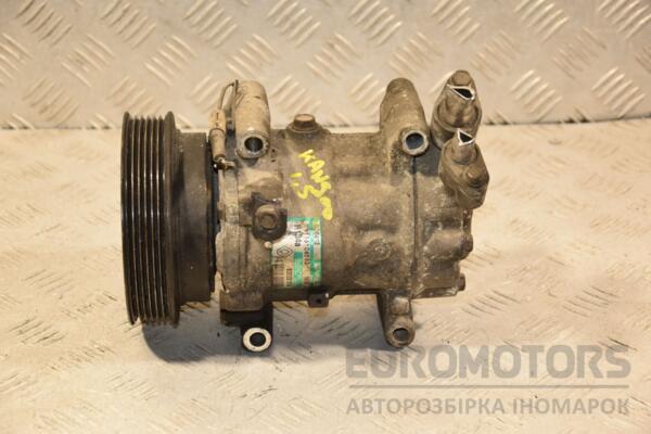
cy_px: 217
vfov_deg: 14.7
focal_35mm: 93
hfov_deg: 21.9
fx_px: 1682
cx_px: 326
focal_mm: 62
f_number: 5.3
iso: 800
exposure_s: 1/160
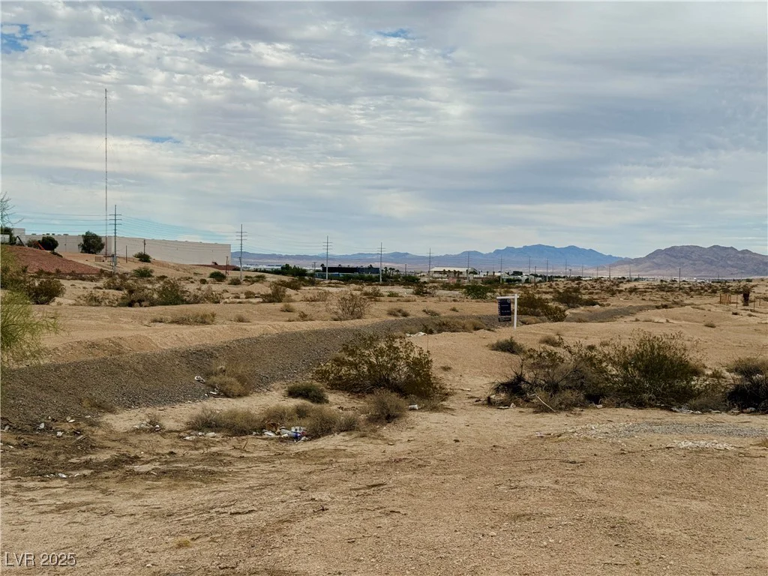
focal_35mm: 48
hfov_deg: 39.7
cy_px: 288
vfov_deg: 30.3
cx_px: 384
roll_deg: -1.0
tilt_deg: -1.9
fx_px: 1065
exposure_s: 1/7092
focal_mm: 6.76
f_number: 1.78
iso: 64
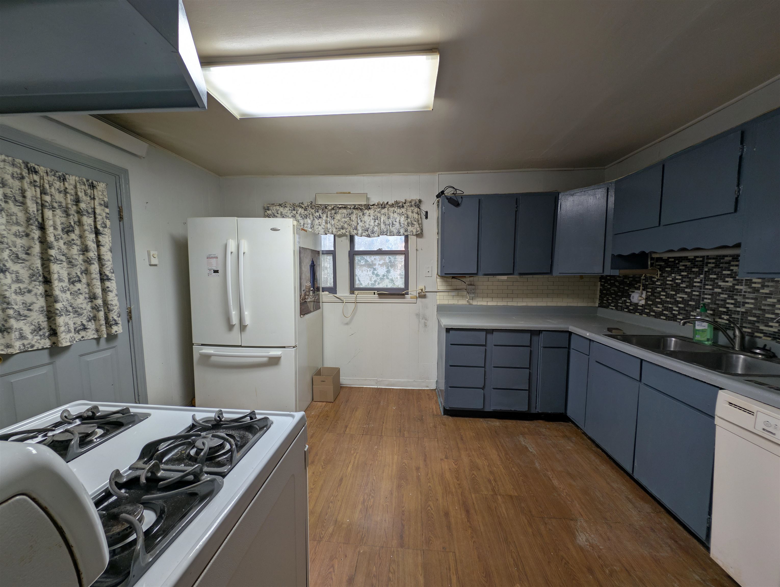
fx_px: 271
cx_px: 390
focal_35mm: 12
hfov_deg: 110.5
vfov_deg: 94.6
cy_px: 294
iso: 59
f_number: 1.95
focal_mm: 2.23
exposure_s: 1/60
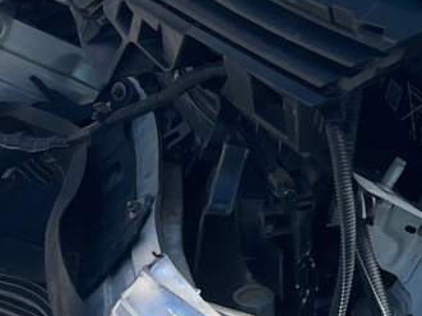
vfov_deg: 9.8
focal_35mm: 151
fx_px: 1840
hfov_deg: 12.1
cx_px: 736
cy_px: 89
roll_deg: -14.7
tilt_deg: -22.1
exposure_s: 1/2092
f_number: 1.6
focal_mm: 4.2
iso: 32
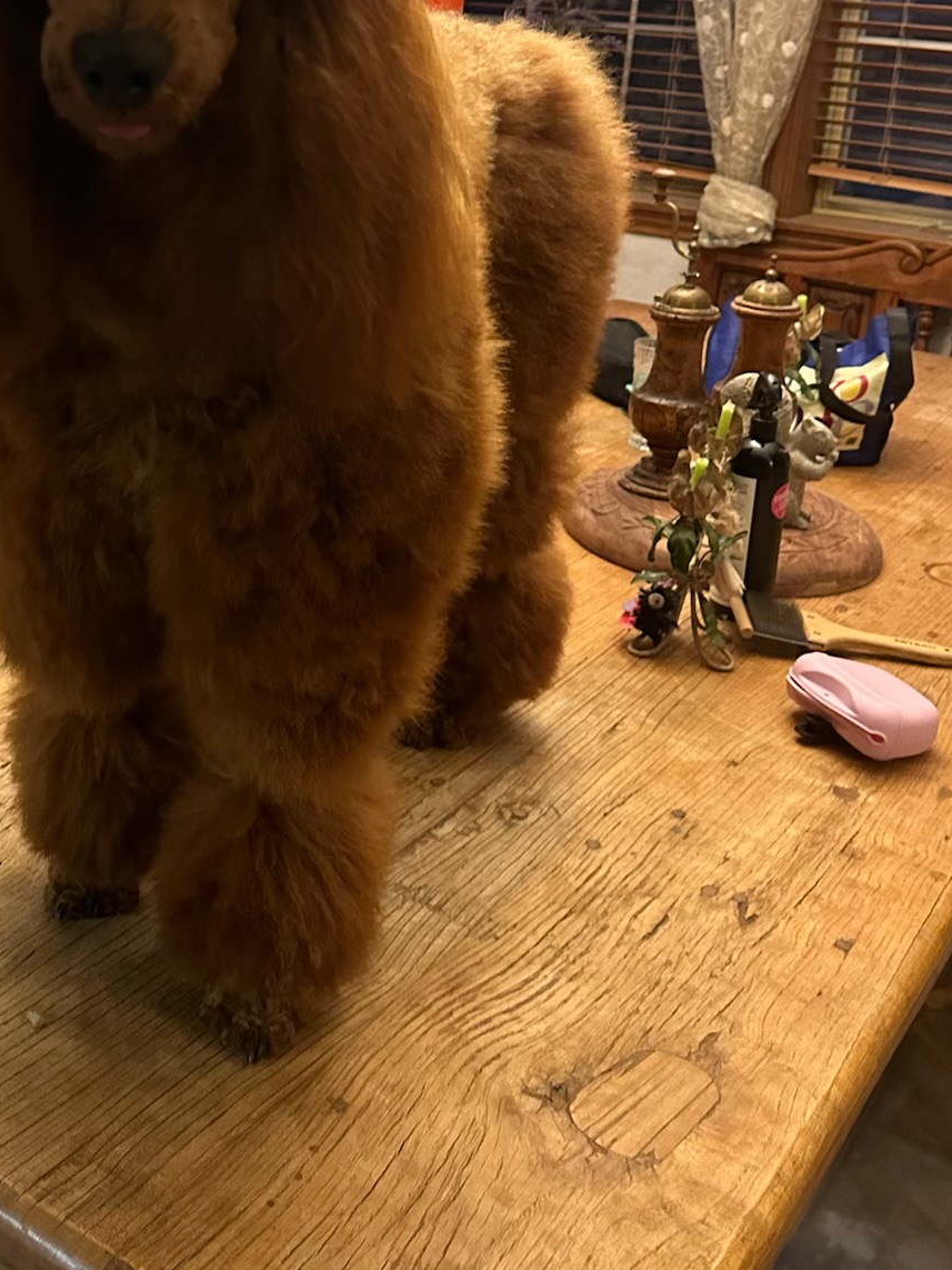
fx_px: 1577
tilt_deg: -12.7
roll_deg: -2.9
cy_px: 370
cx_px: 209
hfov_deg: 32.8
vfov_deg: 42.9
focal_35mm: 43
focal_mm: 6.86
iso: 800
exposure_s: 1/40
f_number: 1.78
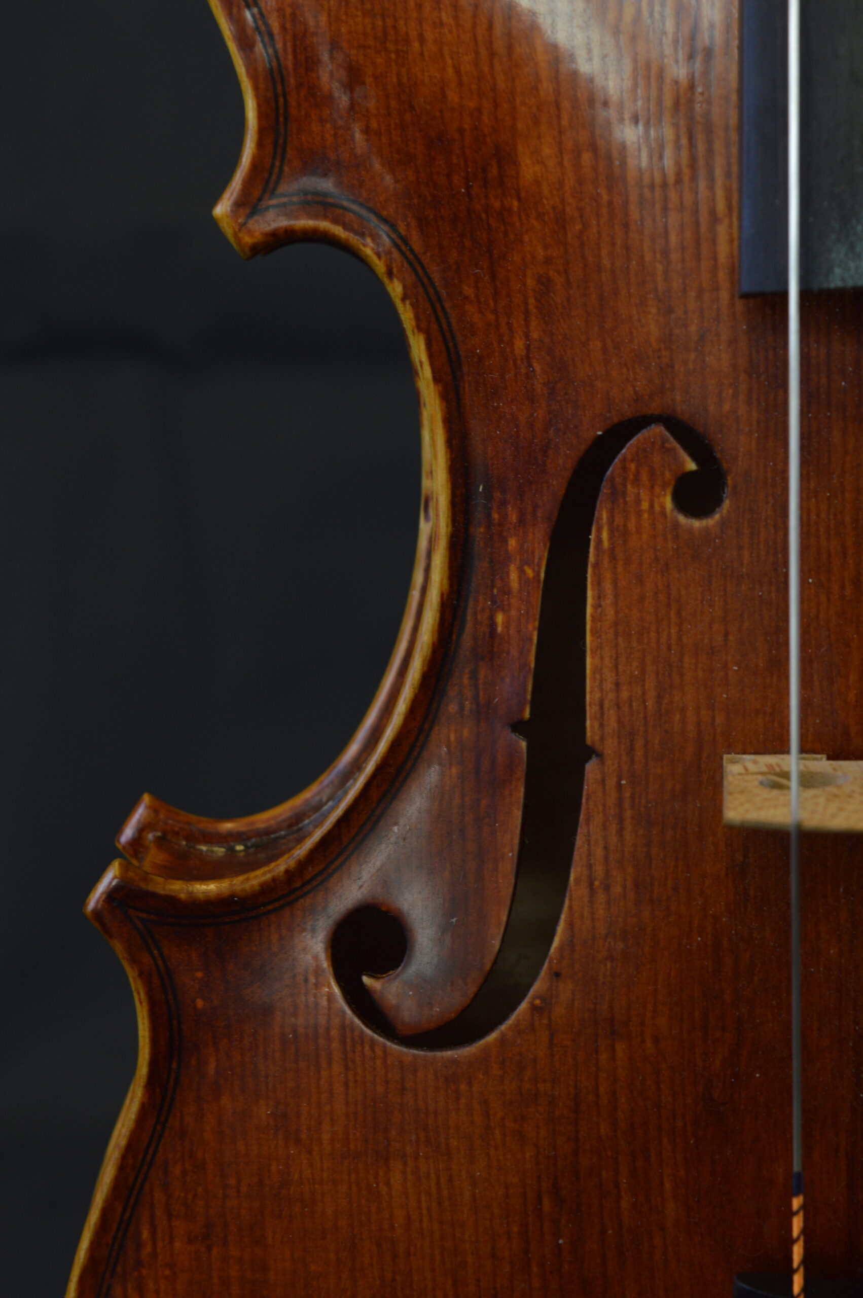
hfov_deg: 16.5
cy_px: 649
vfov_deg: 24.6
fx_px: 2972
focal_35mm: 82
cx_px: 432
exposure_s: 1/80
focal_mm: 55
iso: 400
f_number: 9
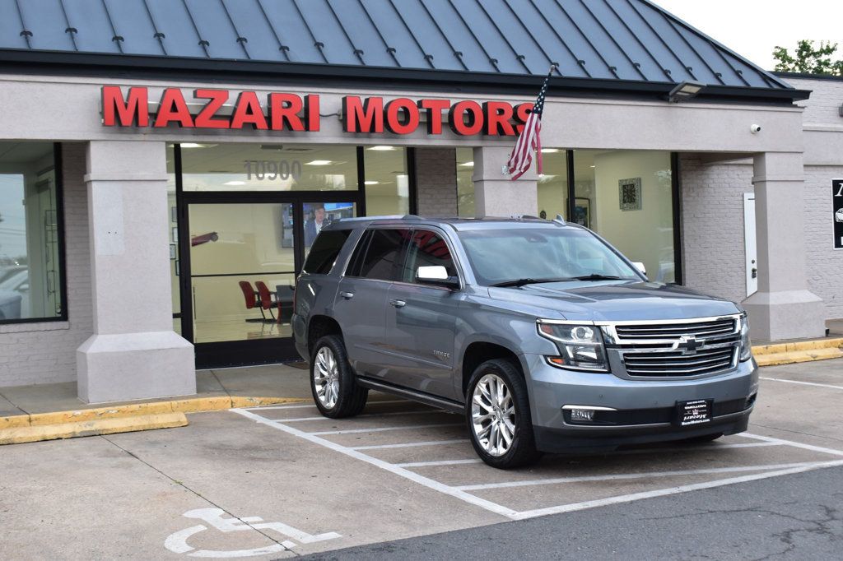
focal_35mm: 48
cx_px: 422
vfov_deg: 28.1
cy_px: 280
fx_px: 1124
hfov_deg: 41.1
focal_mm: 32
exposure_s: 1/50
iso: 400
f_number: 8
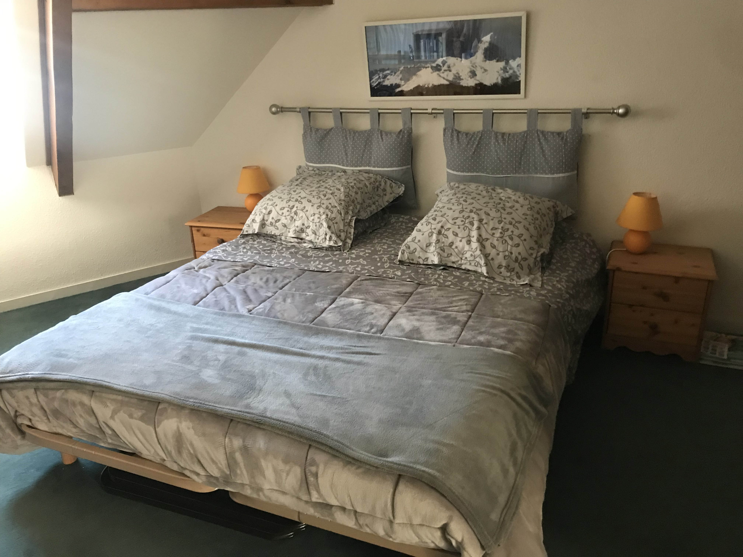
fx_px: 601
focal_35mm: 28
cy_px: 278
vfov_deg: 49.7
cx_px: 372
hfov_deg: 63.4
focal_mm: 3.99
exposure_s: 1/13
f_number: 1.8
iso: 100
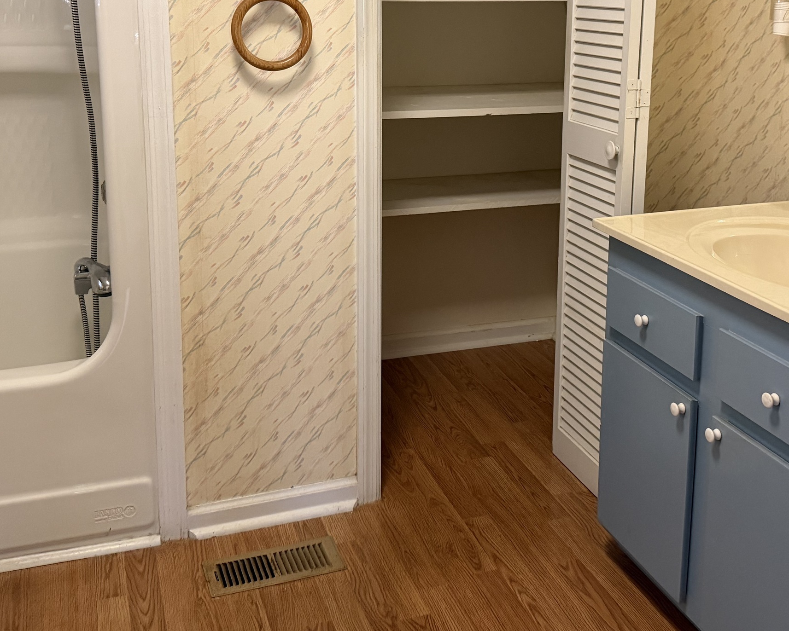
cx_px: 453
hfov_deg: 43.7
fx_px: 981
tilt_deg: -10.9
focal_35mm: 42
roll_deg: -0.8
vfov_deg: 35.1
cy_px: 174
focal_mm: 6.76
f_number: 1.78
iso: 500
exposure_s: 1/60
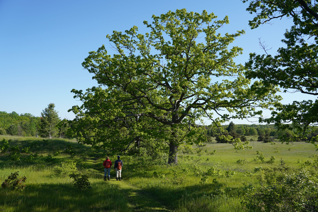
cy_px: 106
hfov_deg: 65.5
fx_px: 247
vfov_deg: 46.4
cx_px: 159
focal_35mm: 28
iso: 100
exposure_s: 1/320
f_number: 5.6
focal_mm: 28
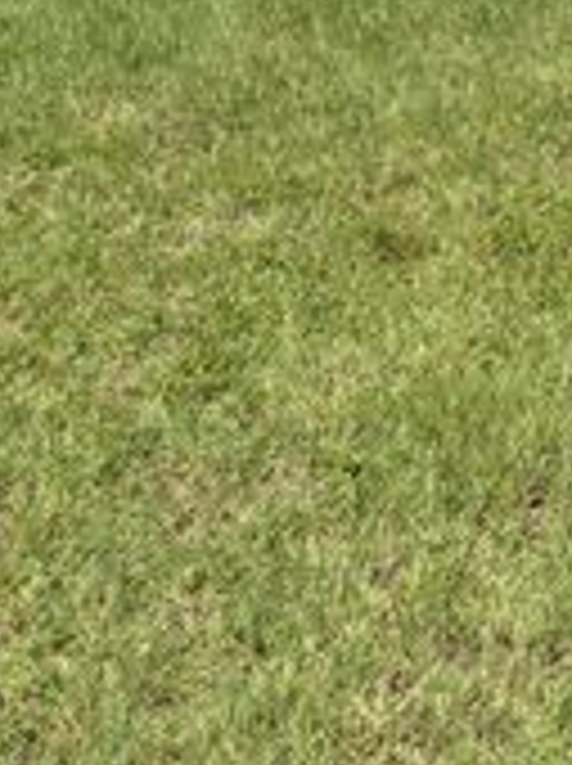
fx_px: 2253
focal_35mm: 102
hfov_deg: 13.3
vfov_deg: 16.6
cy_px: -542
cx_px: 950
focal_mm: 5.96
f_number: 1.6
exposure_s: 1/4608
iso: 50
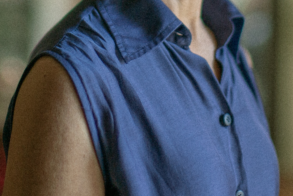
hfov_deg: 13.9
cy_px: -74
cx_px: 156
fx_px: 1205
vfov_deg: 9.1
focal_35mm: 148
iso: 160
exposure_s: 1/320
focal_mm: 50
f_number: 1.2
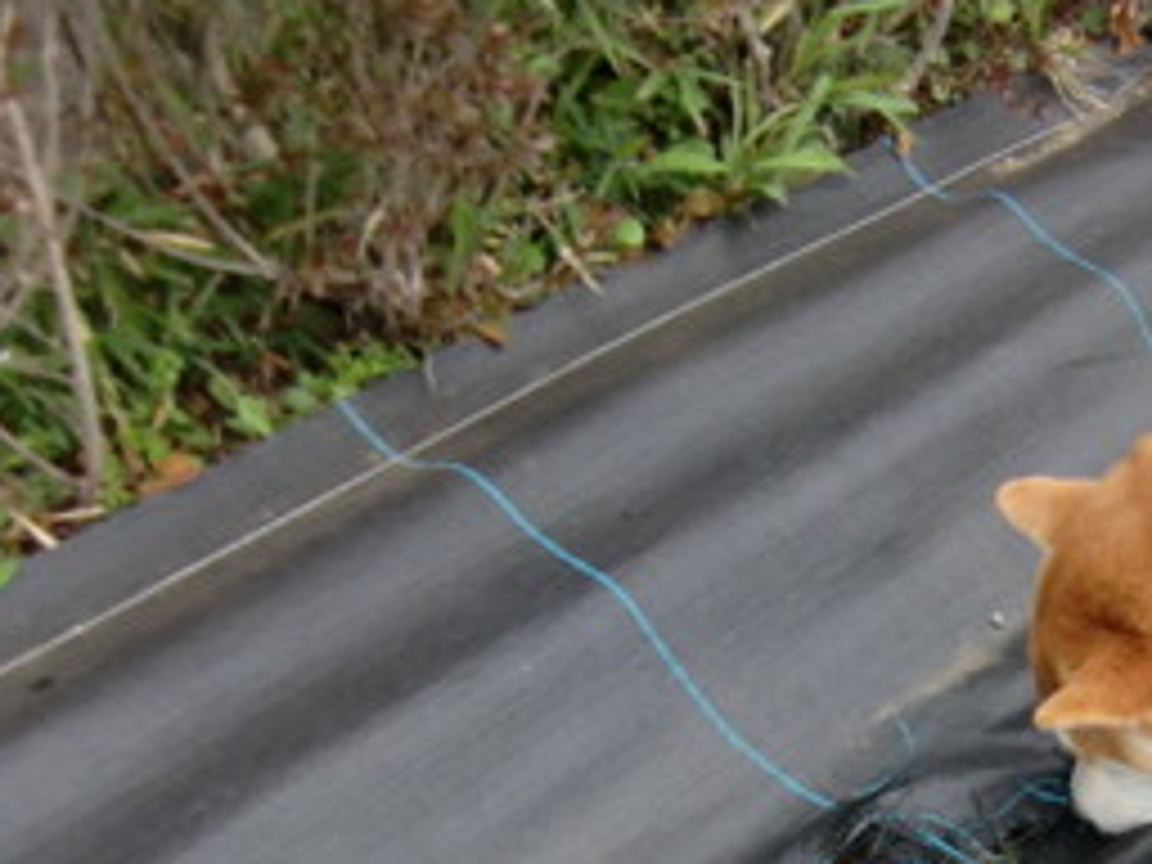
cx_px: 1089
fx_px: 2330
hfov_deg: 26.6
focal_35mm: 70
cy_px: 918
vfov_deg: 20.2
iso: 64
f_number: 2.6
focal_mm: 4.9
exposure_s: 1/160
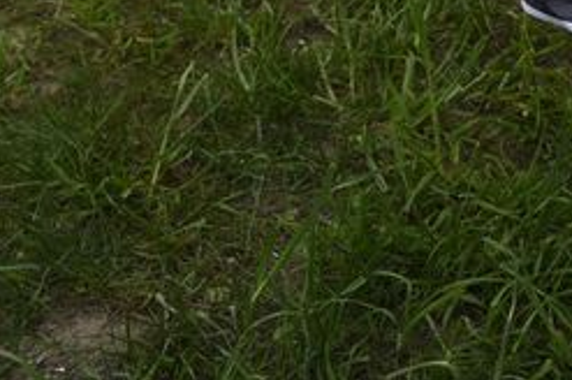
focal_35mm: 102
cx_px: 697
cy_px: -153
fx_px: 1619
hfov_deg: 18.9
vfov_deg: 12.8
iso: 800
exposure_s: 1/250
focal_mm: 36
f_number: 4.5
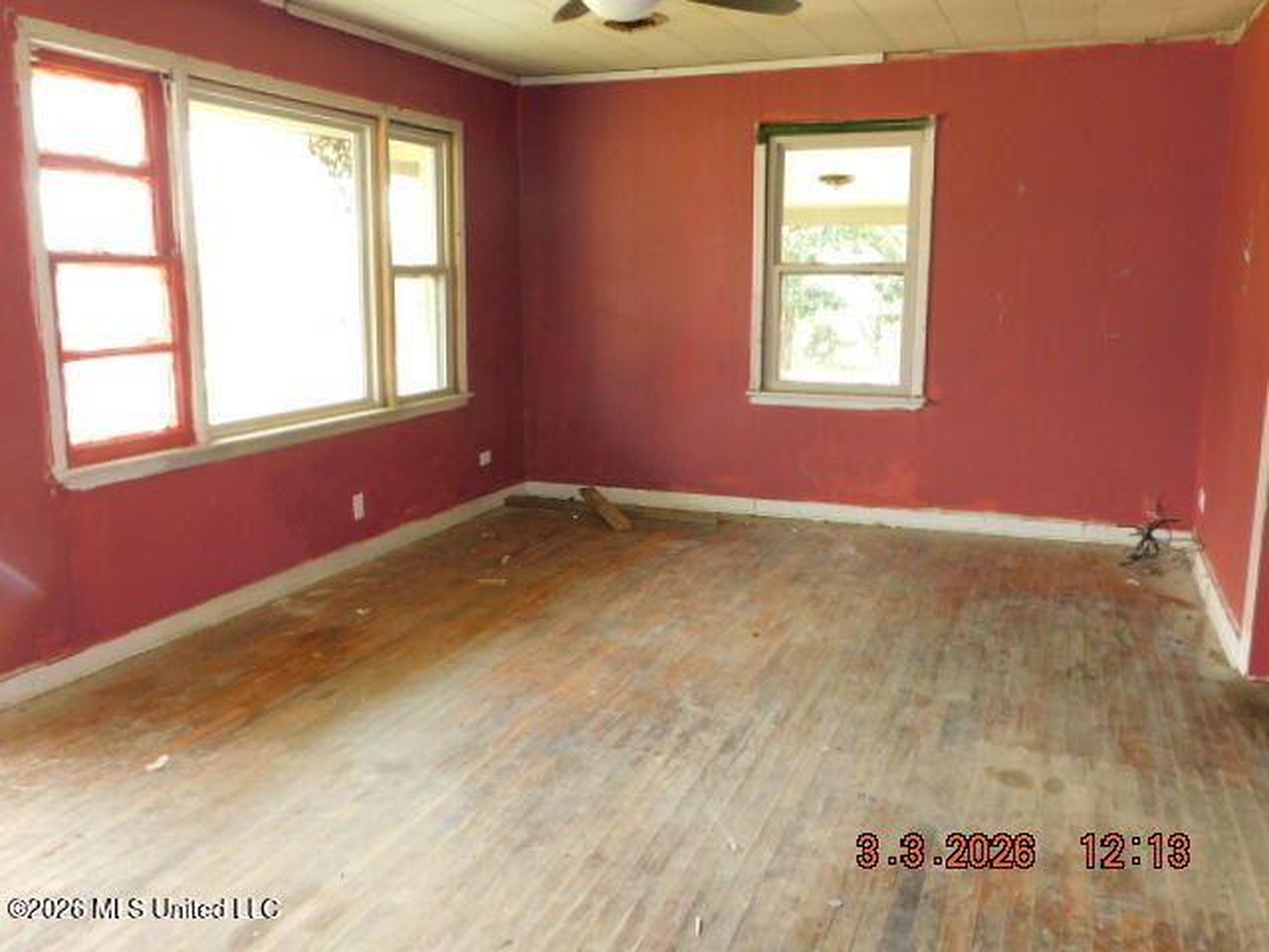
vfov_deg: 46.8
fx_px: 1100
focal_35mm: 30
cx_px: 634
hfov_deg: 60.0
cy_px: 476
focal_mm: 5.3
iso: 180
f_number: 3.2
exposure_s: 1/30
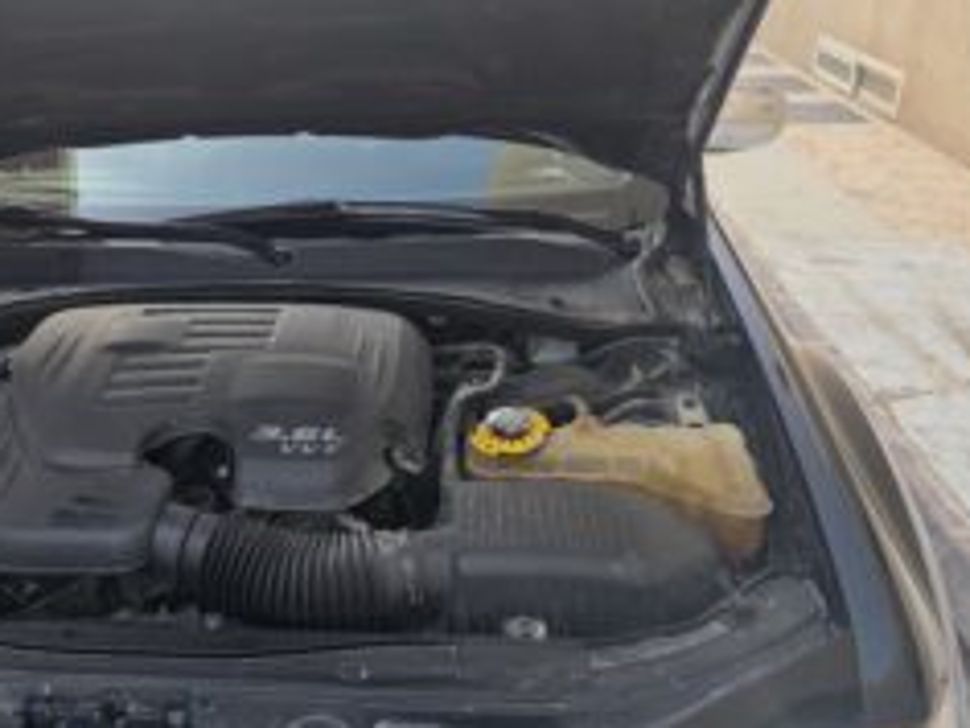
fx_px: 1093
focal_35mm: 39
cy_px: 243
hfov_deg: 46.6
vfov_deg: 36.4
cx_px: 275
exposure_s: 1/100
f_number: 1.7
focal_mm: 6.3
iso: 100
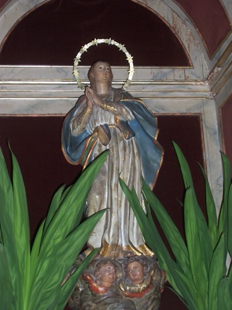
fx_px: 590
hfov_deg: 22.3
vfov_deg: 29.4
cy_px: 155
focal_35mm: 66
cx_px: 116
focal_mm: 10.8
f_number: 4
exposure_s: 1/90
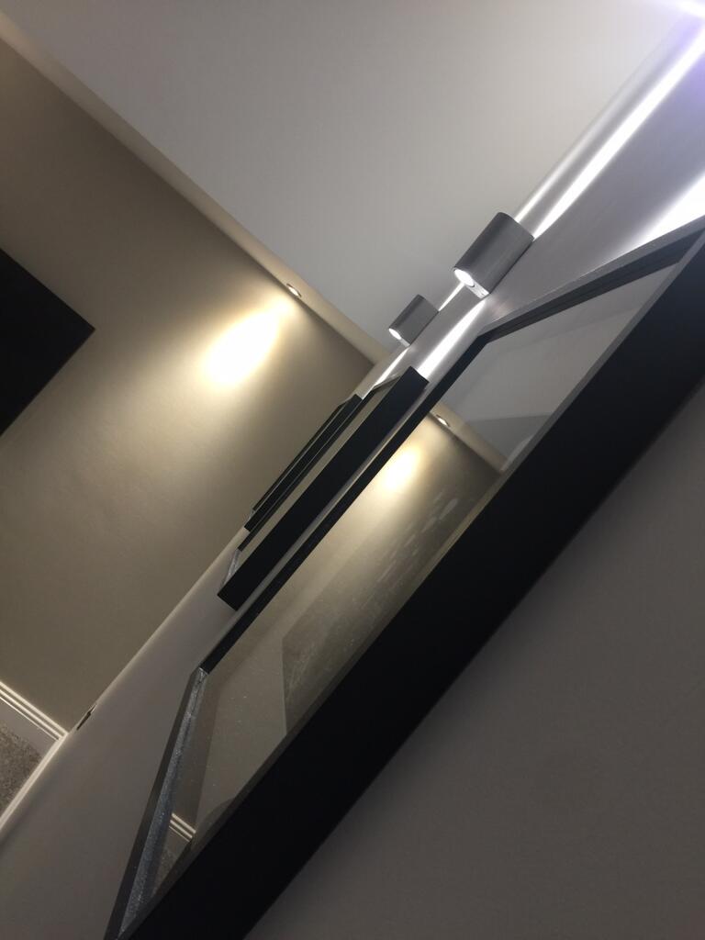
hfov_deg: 48.2
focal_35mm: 29
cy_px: 470
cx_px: 352
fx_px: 787
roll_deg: -40.8
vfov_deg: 61.7
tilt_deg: +4.3
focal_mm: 4.15
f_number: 2.2
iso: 50
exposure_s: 1/17
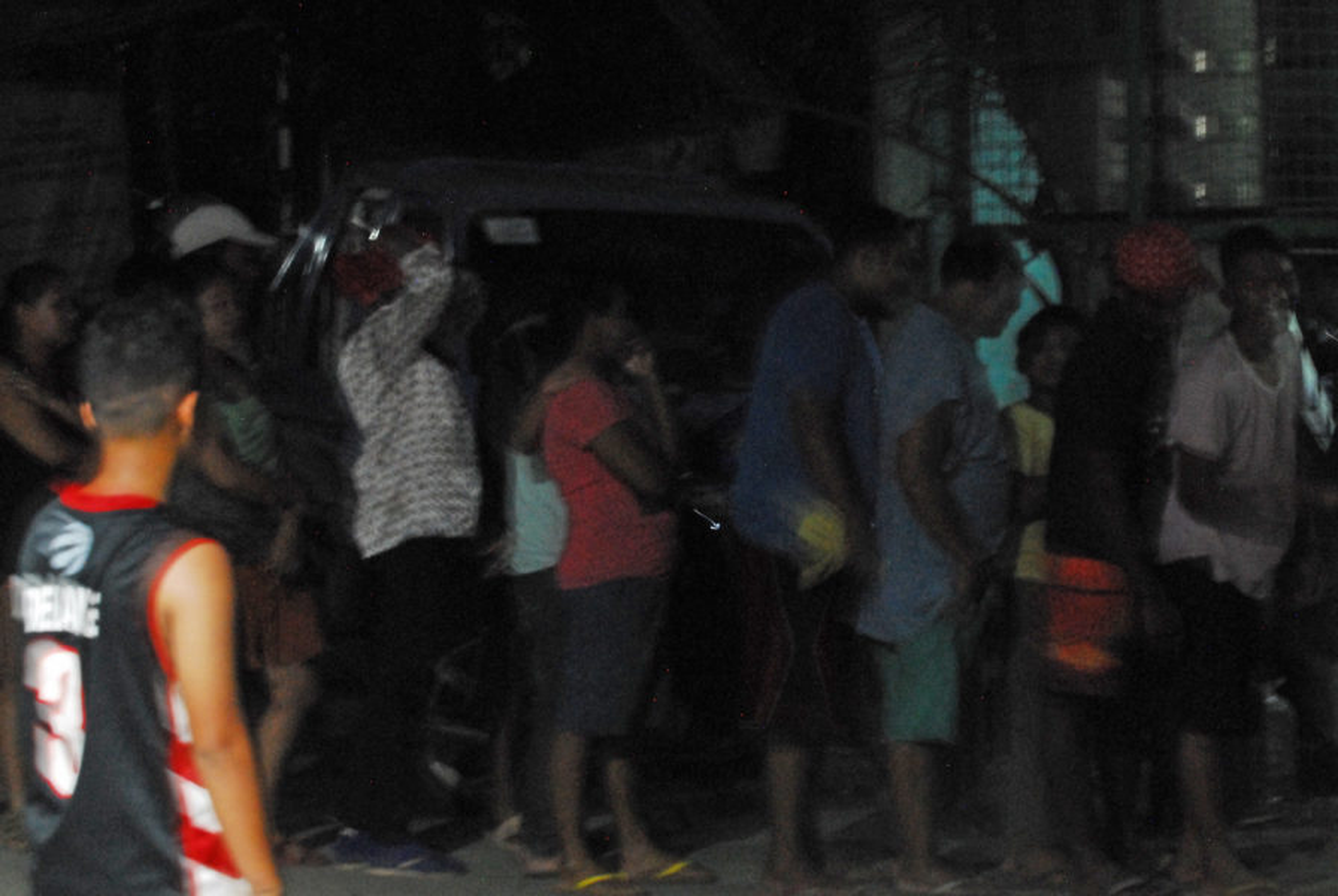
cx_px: 669
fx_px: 4466
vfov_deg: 11.5
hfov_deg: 17.0
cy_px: 448
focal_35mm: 120
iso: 2000
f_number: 2.8
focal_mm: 80
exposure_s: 1/2
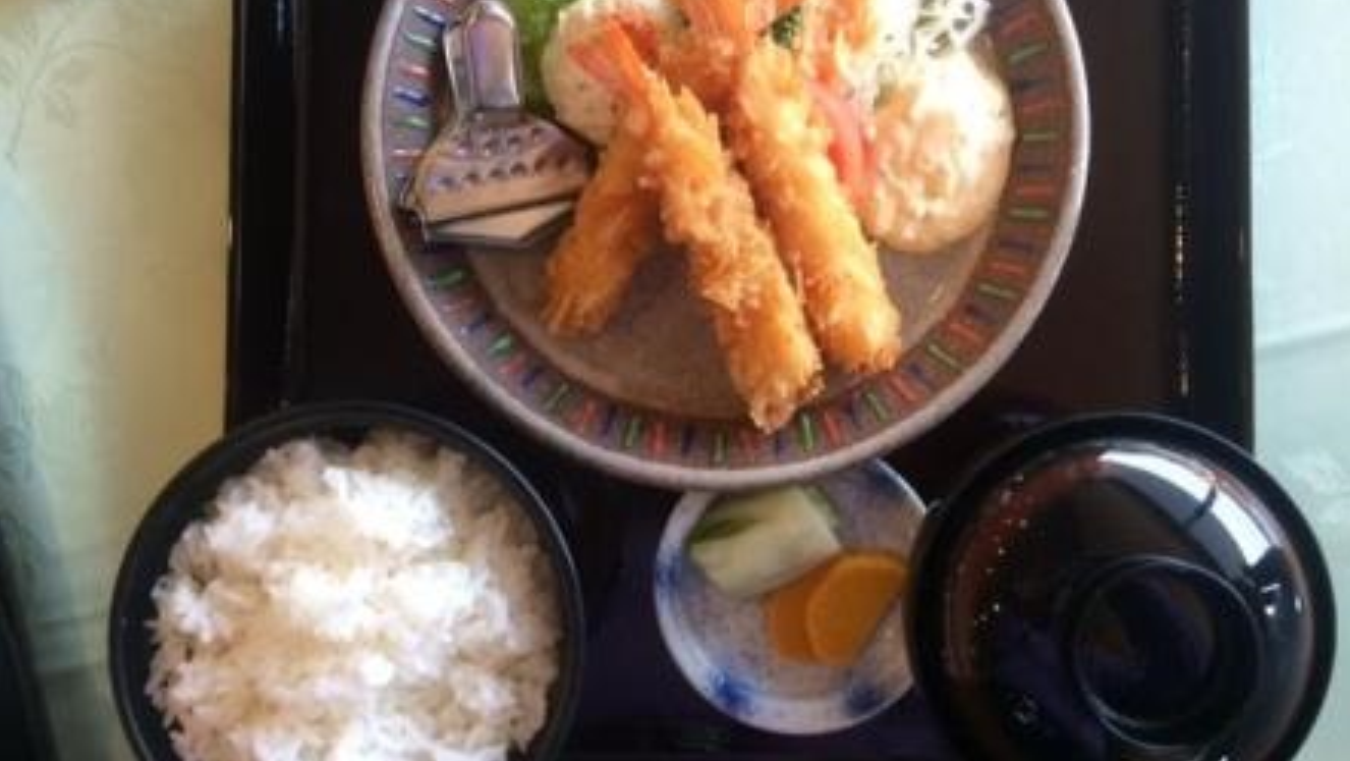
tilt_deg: -89.4
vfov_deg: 36.6
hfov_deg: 61.0
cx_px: 681
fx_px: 1146
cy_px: 300
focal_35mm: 32
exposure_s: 1/30
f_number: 2.2
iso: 80
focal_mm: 4.15
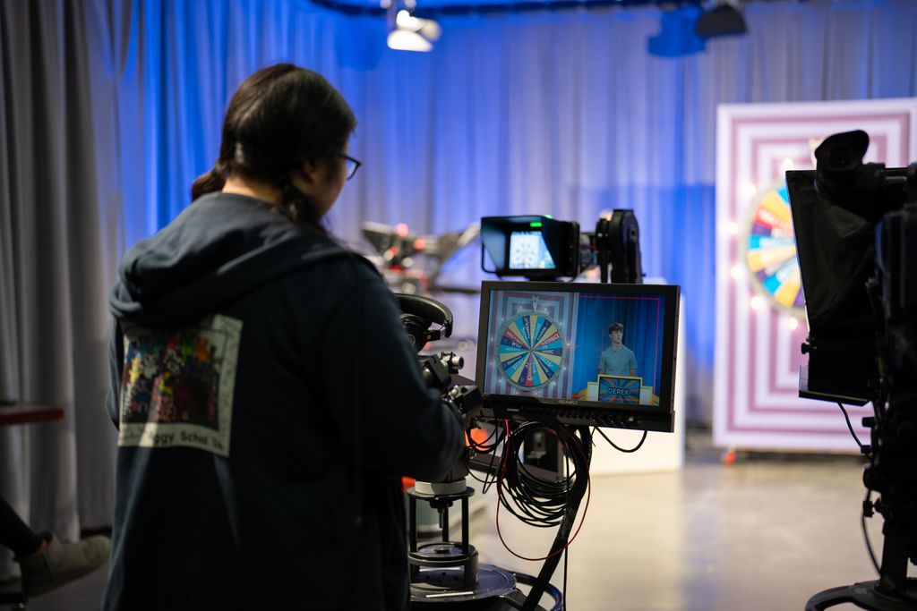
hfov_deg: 39.6
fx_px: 1274
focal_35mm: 50
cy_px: 306
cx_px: 458
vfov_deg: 27.0
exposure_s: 1/160
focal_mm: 50
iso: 200
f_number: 1.4
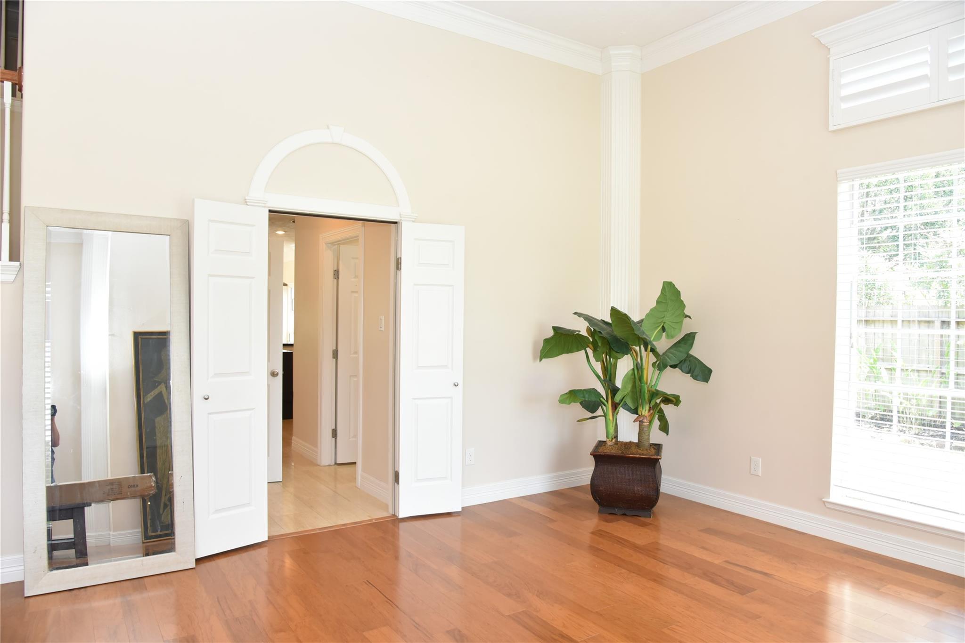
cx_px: 482
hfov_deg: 73.7
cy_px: 322
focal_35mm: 24
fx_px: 643
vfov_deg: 53.1
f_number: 7.1
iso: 1250
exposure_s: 1/60
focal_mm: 24
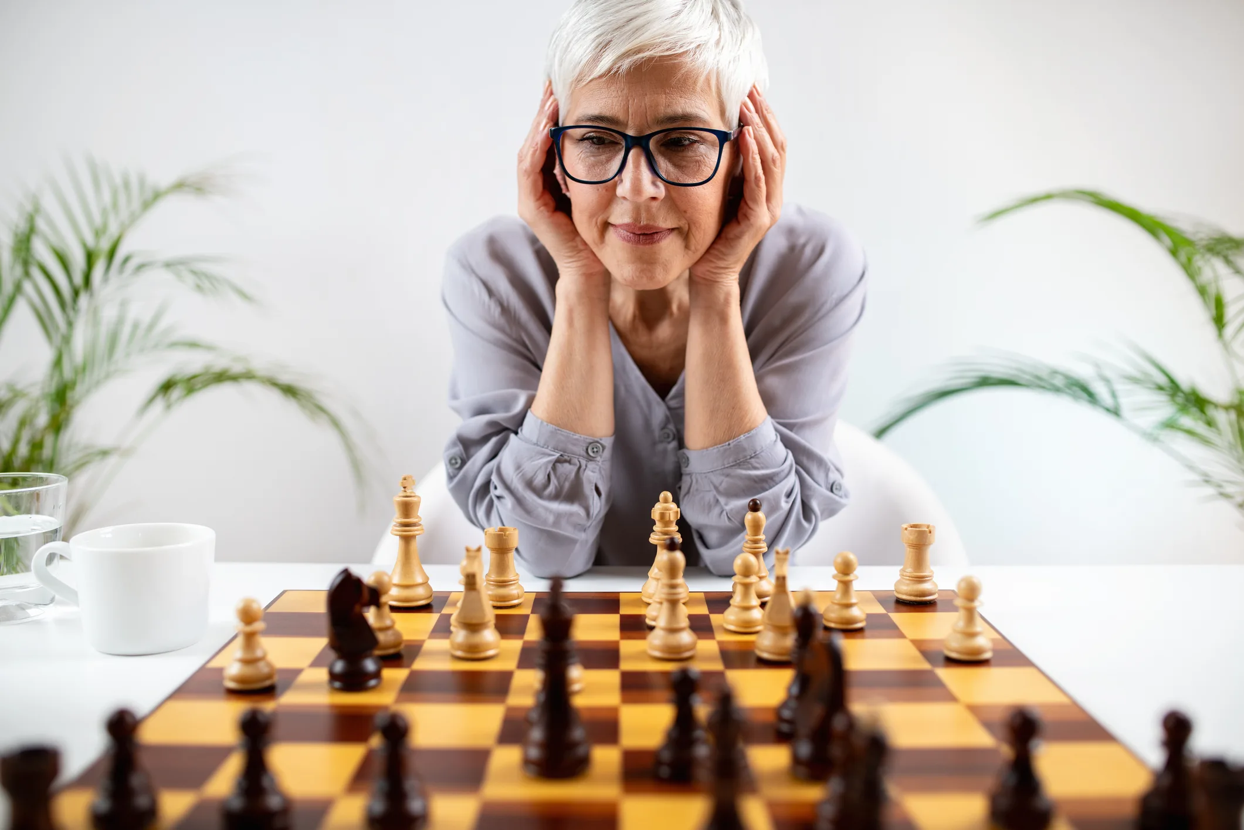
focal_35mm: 35
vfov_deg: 37.9
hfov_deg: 54.4
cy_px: 415
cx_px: 622
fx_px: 1209
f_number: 2.5
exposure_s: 1/200
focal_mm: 35
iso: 64
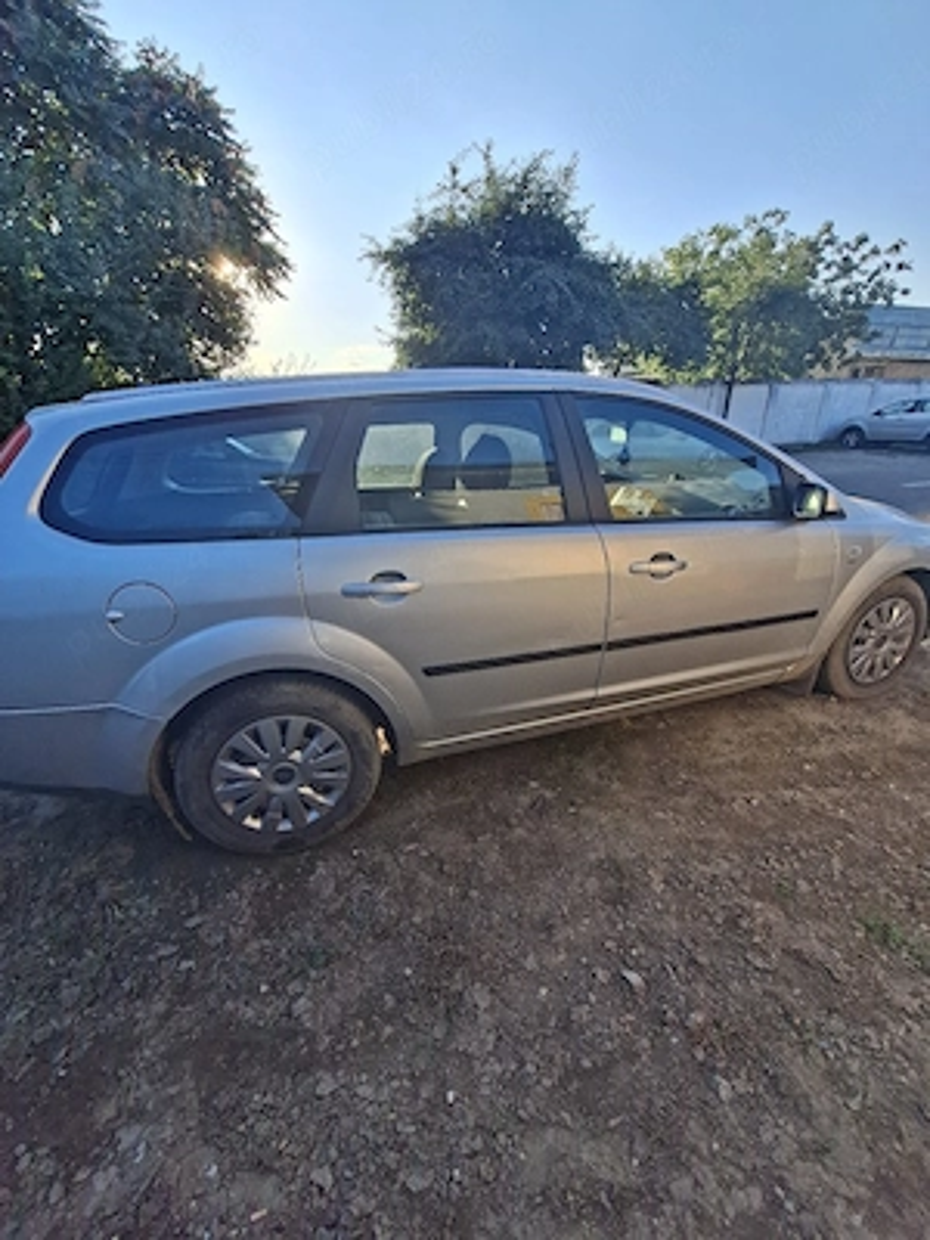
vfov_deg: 106.2
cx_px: 465
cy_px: 620
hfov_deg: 89.9
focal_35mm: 13
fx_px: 466
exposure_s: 1/500
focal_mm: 1.74
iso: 40
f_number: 2.2
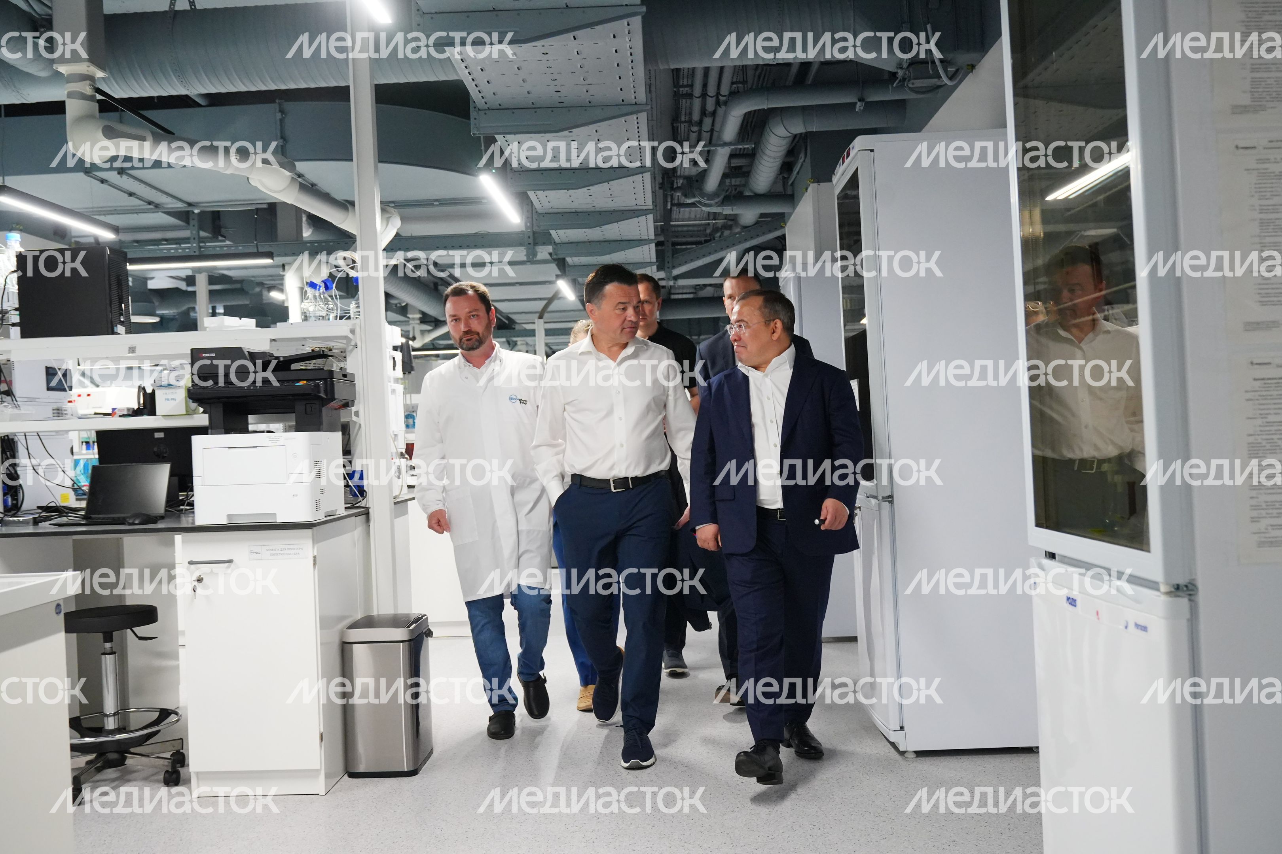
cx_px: 641
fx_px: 1175
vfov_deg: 40.0
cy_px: 427
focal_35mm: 33
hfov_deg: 57.2
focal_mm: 33
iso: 4000
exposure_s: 1/320
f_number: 4.5
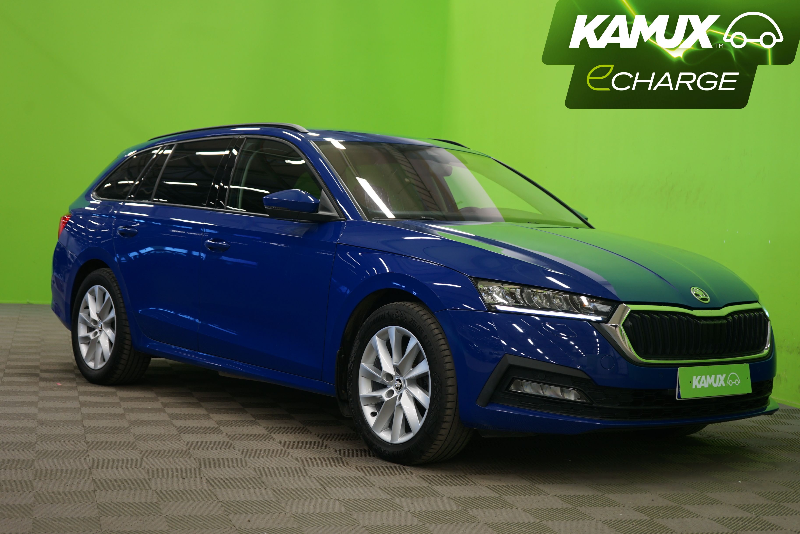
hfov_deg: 35.6
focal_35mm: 56
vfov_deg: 24.2
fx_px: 1244
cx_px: 417
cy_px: 255
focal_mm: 52
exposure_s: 1/10
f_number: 5
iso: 400
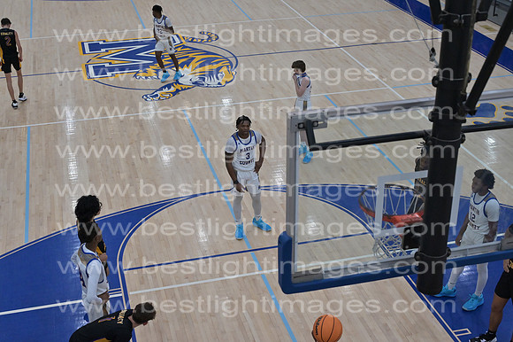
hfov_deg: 39.6
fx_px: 712
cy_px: 171
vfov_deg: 27.0
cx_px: 256
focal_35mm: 50
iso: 3200
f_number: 4
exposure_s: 1/800
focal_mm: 50
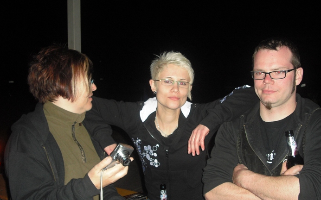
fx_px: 359
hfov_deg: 48.2
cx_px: 159
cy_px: 106
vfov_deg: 31.2
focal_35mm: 41
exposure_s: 1/60
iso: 200
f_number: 2.8
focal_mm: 6.2
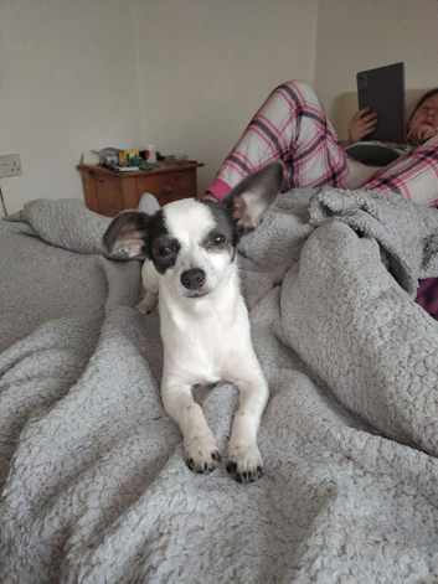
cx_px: 219
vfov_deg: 69.4
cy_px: 292
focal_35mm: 25
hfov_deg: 54.9
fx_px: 422
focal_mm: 4.15
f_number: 1.8
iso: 359
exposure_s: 1/25
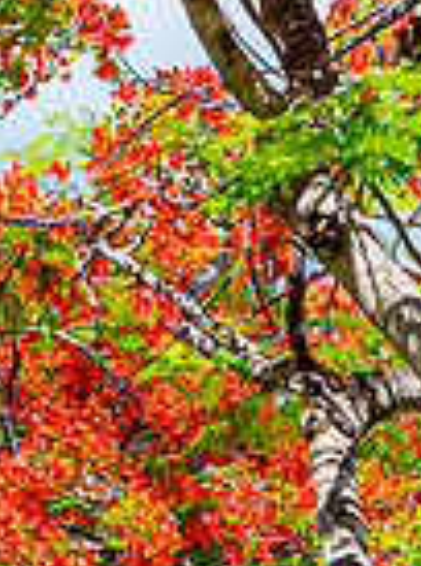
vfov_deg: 6.7
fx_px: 4806
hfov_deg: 5.0
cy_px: 504
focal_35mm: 295
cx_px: -58
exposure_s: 1/100
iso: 64
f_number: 7.1
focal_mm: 55
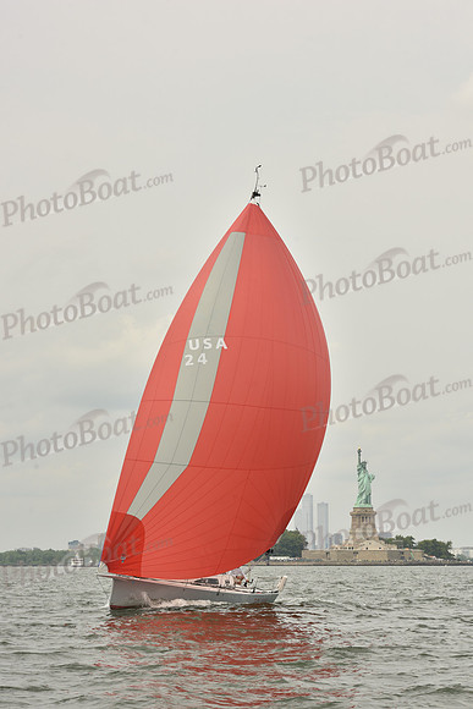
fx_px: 1773
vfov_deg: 22.6
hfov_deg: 15.2
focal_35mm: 90
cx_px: 236
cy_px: 354
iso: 250
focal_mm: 90
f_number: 10
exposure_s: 1/640
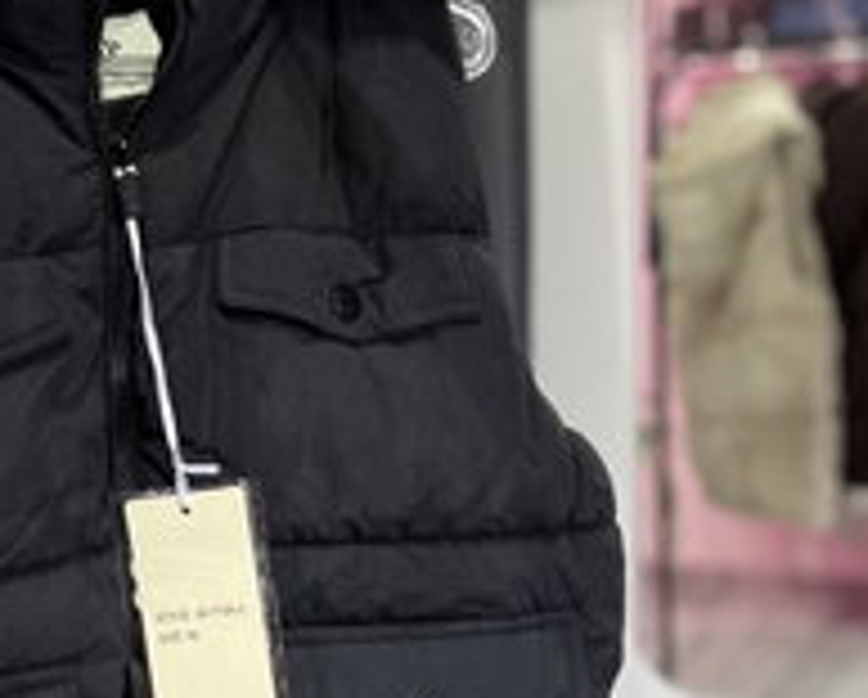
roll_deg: +2.1
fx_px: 1801
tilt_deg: -5.9
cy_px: 408
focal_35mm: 70
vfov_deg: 21.9
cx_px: 13
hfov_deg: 25.8
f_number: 1.5
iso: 250
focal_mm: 5.7
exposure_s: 1/50
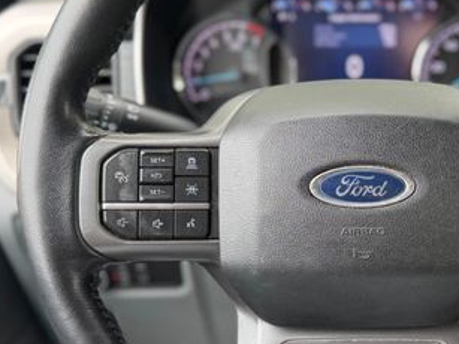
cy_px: 173
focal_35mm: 50
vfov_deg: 29.1
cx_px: 348
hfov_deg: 37.2
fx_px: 663
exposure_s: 1/145
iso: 80
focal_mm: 6.76
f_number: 1.78
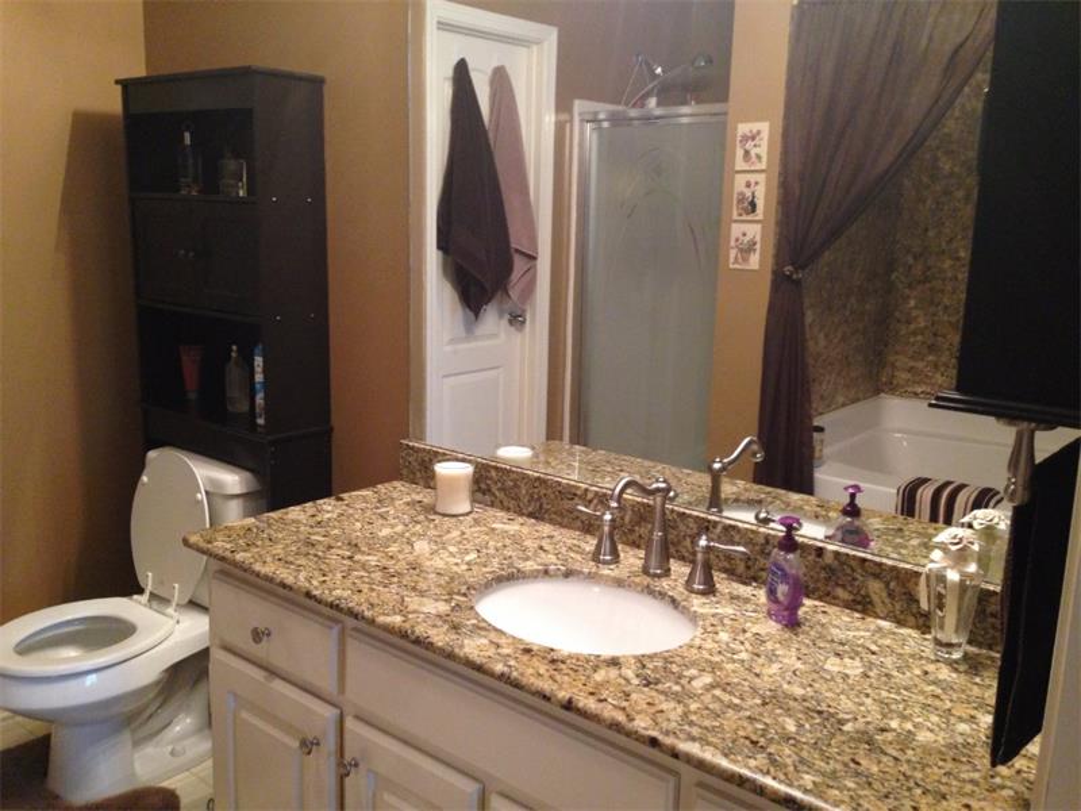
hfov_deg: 55.4
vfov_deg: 42.9
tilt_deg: -11.5
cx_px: 540
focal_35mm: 33
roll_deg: -1.6
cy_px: 406
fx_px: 1031
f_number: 2.4
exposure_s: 1/20
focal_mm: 4.12
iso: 200
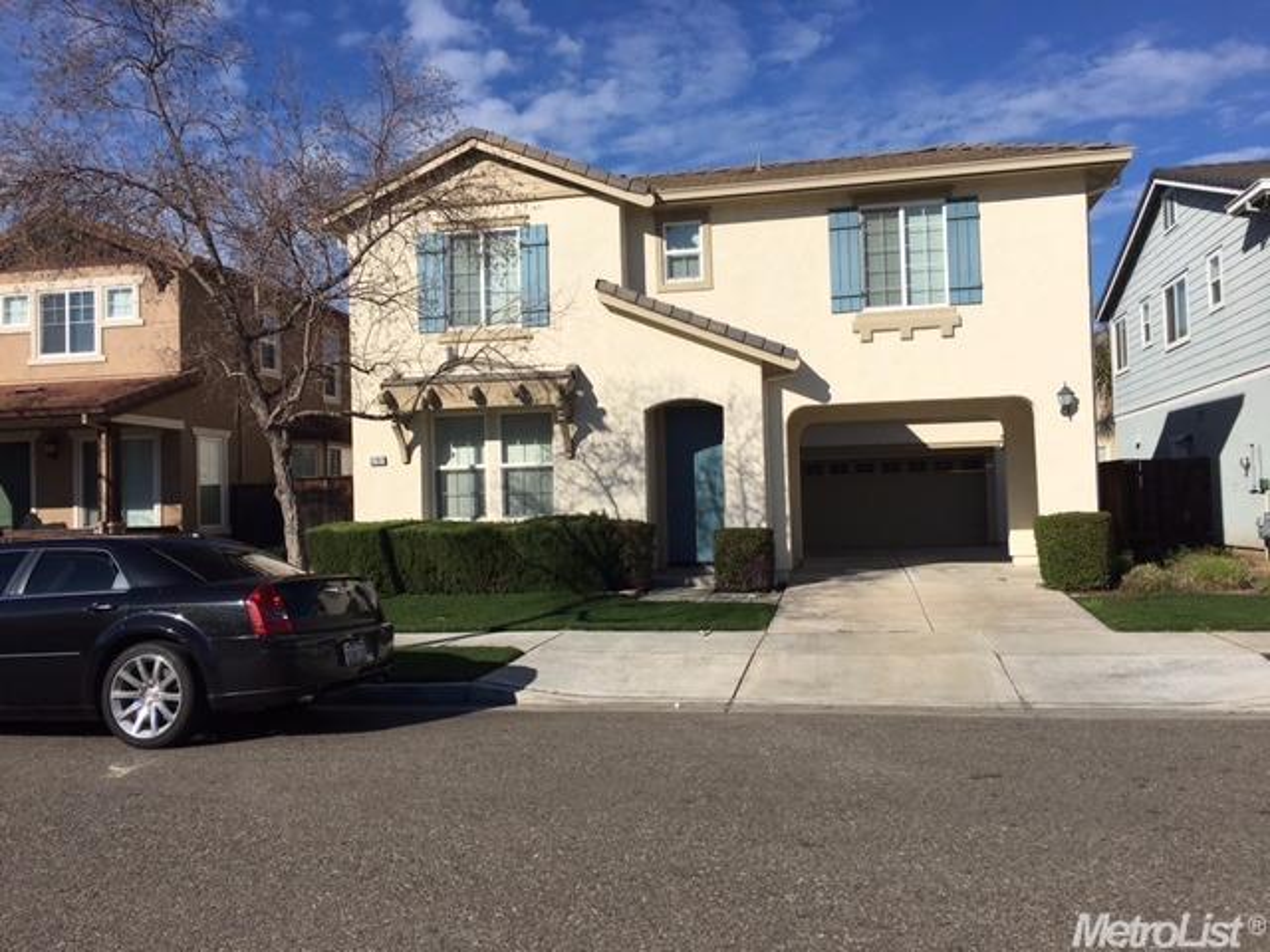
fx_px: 1064
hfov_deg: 61.7
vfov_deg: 48.2
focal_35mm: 29
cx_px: 635
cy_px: 476
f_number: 2.2
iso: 25
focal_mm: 4.15
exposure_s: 1/3205
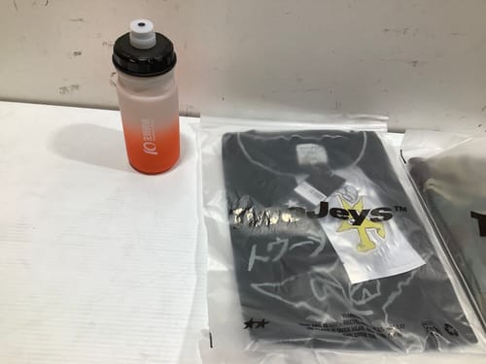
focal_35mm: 31
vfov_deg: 45.4
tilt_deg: -44.2
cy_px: 182
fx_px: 435
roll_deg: -1.9
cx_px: 243
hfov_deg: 58.4
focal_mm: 3.3
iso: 50
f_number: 2.4
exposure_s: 1/100
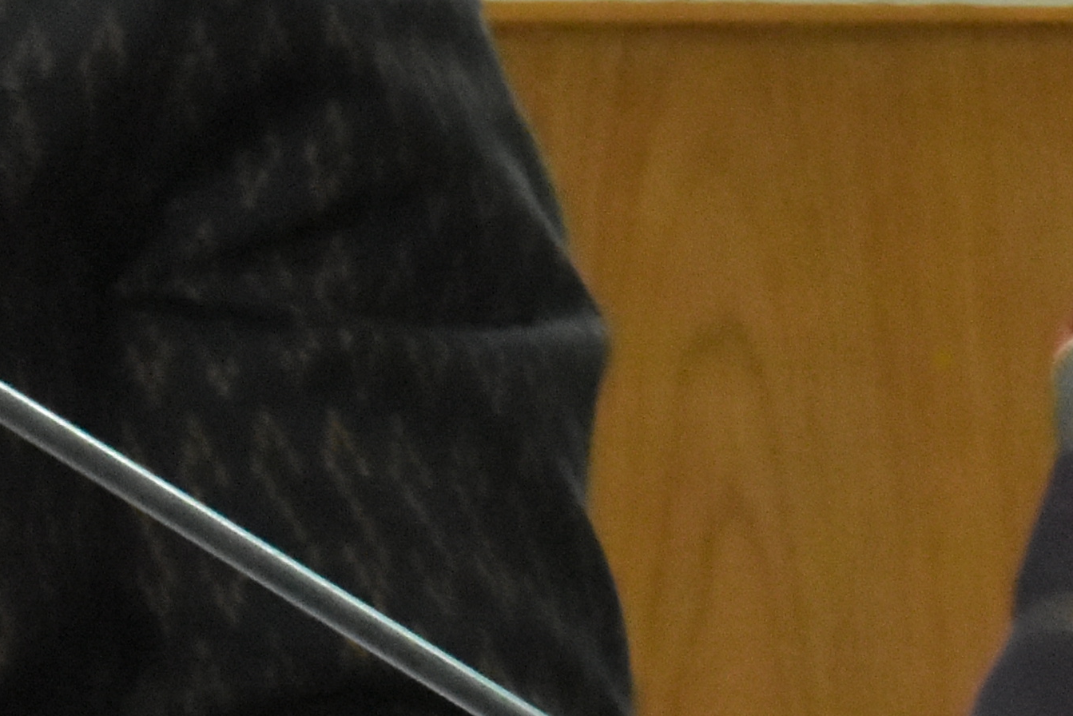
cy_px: 17
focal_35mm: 402
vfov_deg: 3.4
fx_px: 11984
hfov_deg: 5.0
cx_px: 2330
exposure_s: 1/25
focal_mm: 60
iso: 3200
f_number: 18
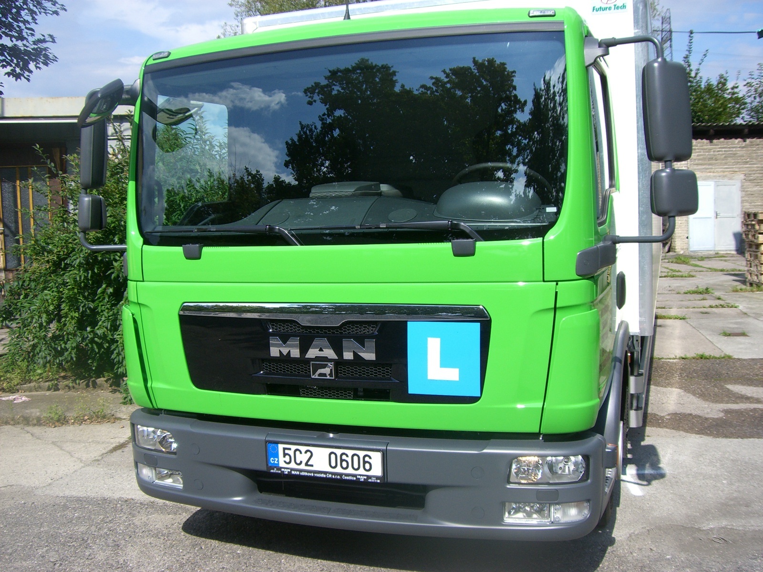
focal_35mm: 38
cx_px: 382
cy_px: 286
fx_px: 838
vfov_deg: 37.7
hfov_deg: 49.0
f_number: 4.3
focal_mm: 6.2
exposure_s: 1/500
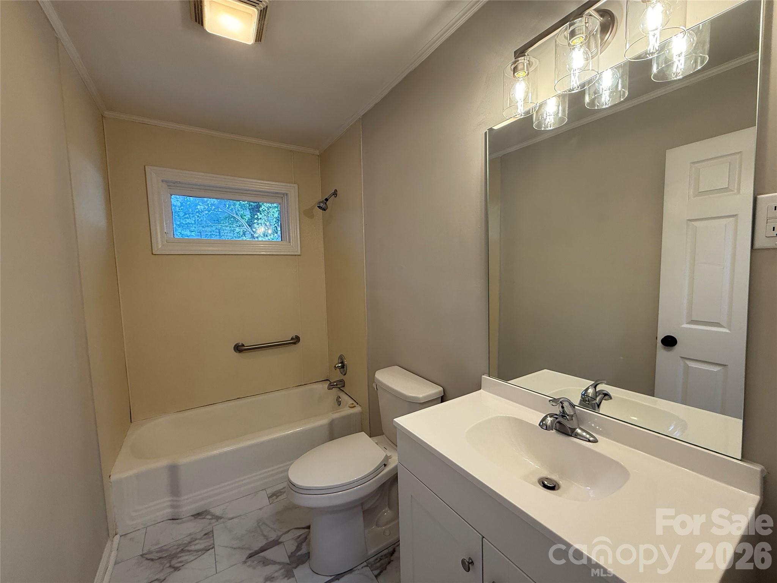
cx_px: 388
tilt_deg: -3.0
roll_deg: +1.2
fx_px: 314
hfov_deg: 102.1
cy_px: 292
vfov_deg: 85.7
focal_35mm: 14
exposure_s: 1/120
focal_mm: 2.22
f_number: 2.2
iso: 160
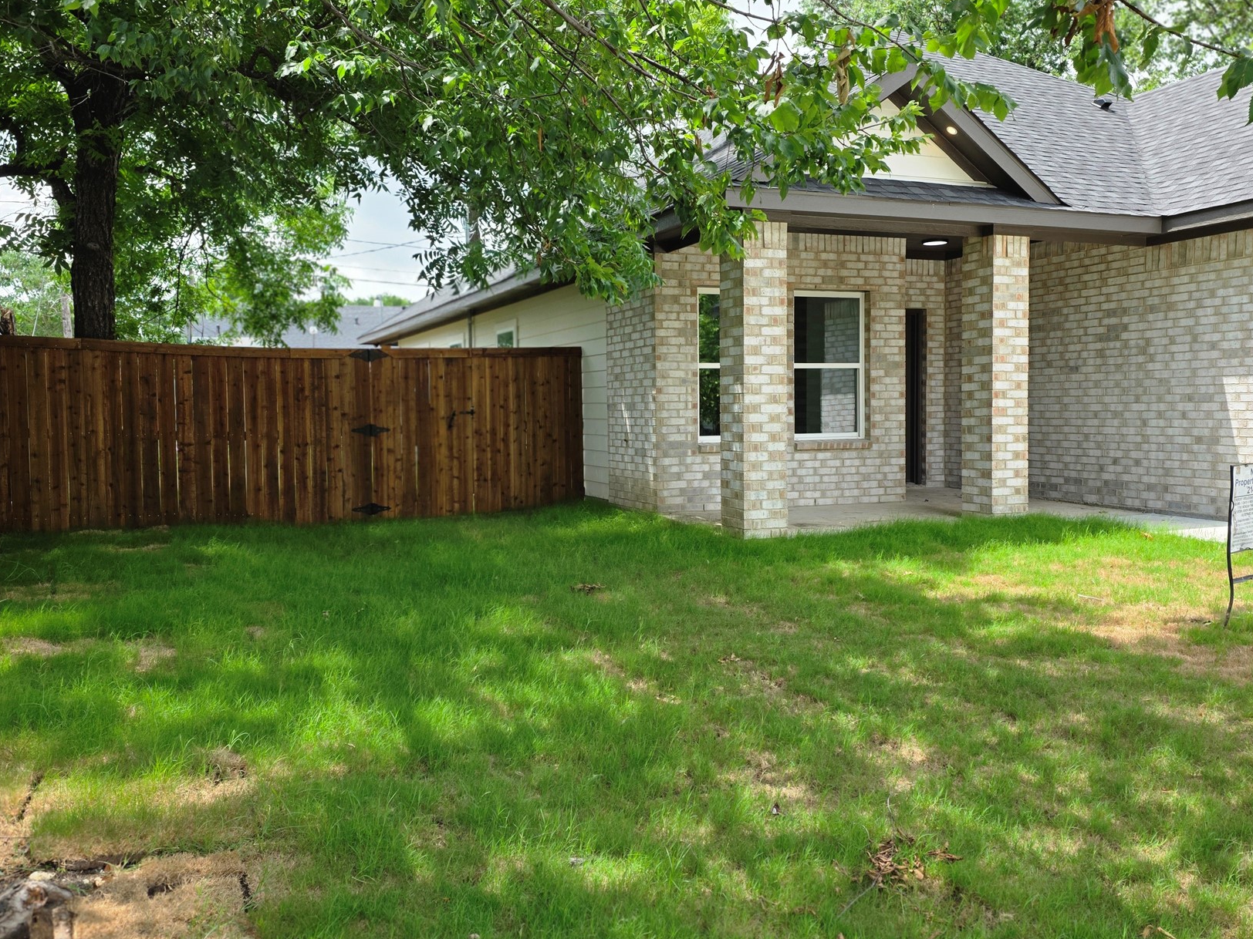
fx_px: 1050
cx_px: 610
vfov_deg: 48.2
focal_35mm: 29
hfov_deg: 61.7
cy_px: 451
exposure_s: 1/1978
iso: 80
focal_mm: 6.25
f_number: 1.7
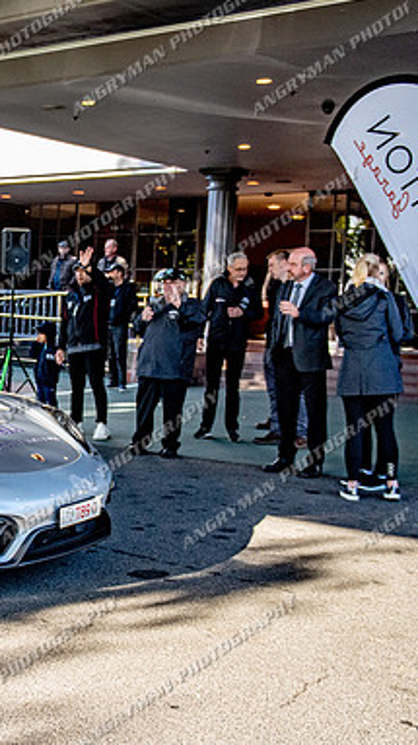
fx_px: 1125
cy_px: 432
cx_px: -61
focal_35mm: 57
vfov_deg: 36.5
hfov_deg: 20.0
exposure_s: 1/2000
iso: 1000
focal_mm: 31
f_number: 3.2
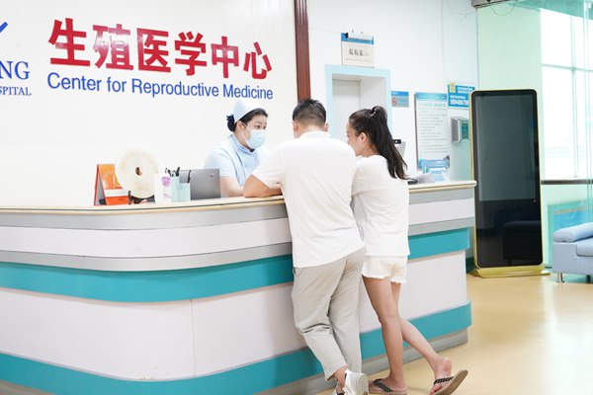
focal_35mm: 53
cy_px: 198
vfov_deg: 25.5
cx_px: 296
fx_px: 873
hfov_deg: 37.5
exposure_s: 1/60
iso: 10000
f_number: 9
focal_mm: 53
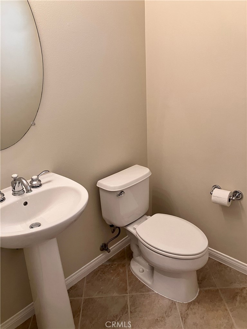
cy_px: 164
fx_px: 266
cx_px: 124
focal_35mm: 28
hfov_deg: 49.7
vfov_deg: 63.4
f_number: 1.8
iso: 250
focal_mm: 3.99
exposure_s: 1/60
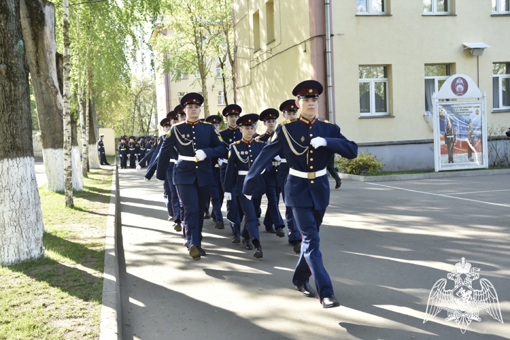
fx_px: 595
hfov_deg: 46.4
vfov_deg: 31.9
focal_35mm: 42
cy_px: 170
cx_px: 255
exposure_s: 1/1250
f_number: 3.5
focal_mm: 28
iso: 640
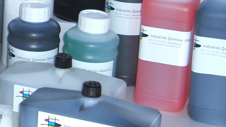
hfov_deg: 16.2
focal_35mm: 126
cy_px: -18
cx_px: -55
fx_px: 755
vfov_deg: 9.5
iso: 80
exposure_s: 1/160
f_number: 2.8
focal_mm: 7.9
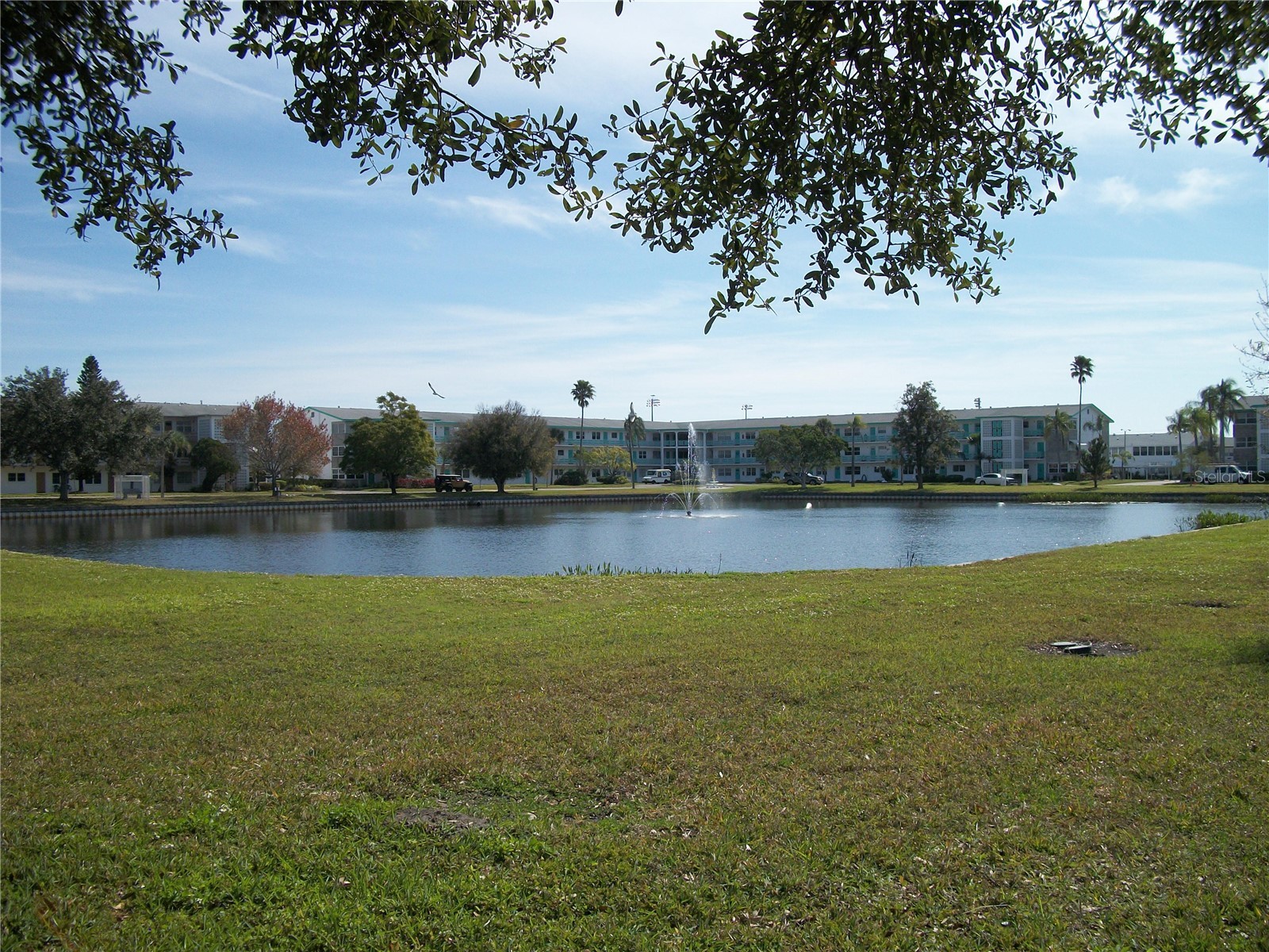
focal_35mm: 32
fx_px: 1173
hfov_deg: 56.8
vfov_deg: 44.2
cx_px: 634
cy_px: 476
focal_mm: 5.7
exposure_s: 1/320
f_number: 8.8
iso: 80
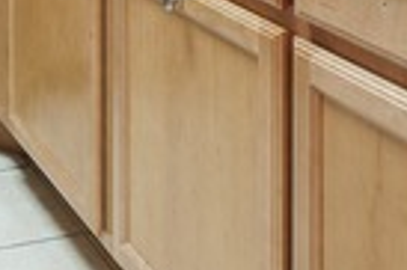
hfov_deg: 24.7
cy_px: -269
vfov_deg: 14.9
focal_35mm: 75
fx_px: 847
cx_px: -65
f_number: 8
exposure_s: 1/2.5
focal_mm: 16
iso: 200
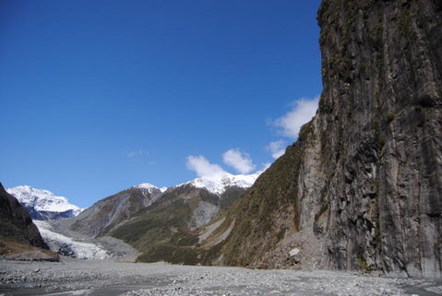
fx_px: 221
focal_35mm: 18
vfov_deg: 67.6
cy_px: 148
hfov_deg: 89.9
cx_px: 221
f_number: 4
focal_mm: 12
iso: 100
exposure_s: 1/1600
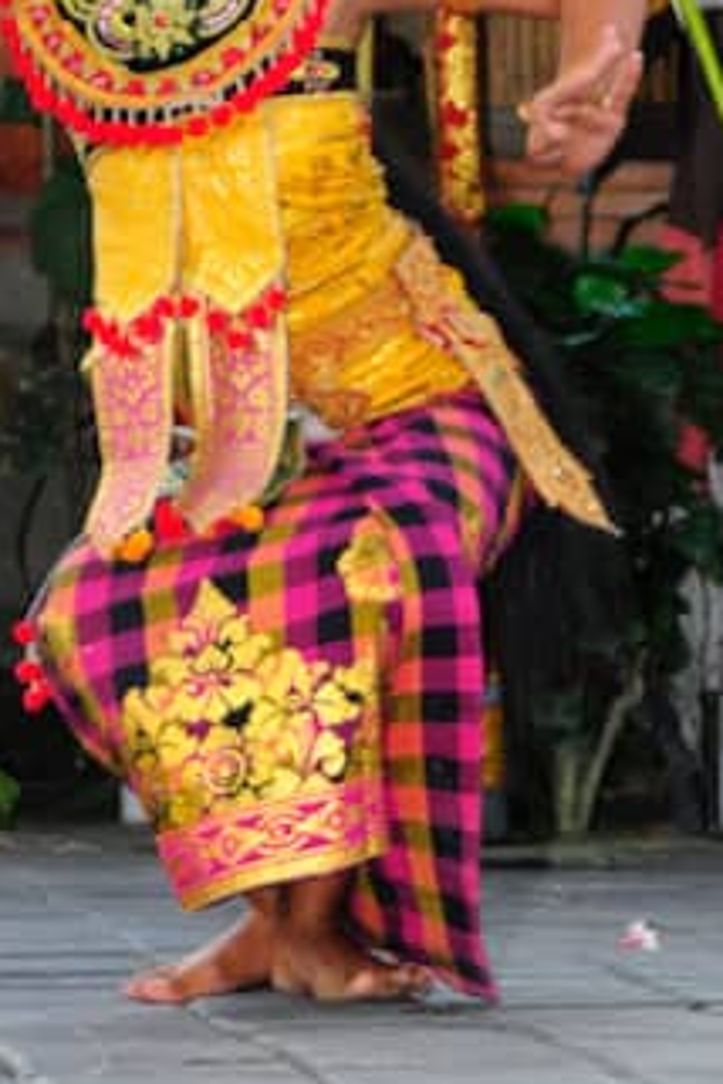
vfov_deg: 9.2
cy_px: 155
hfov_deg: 6.1
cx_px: 201
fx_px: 6747
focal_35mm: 224
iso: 250
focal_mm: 75
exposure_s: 1/80
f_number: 7.1
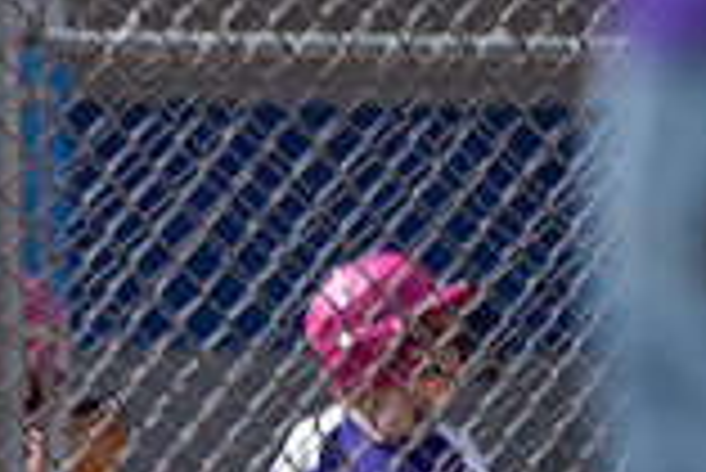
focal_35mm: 739
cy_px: 465
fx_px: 14506
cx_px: -585
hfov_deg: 2.8
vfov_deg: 1.9
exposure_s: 1/2000
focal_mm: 200
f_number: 3.2
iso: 200
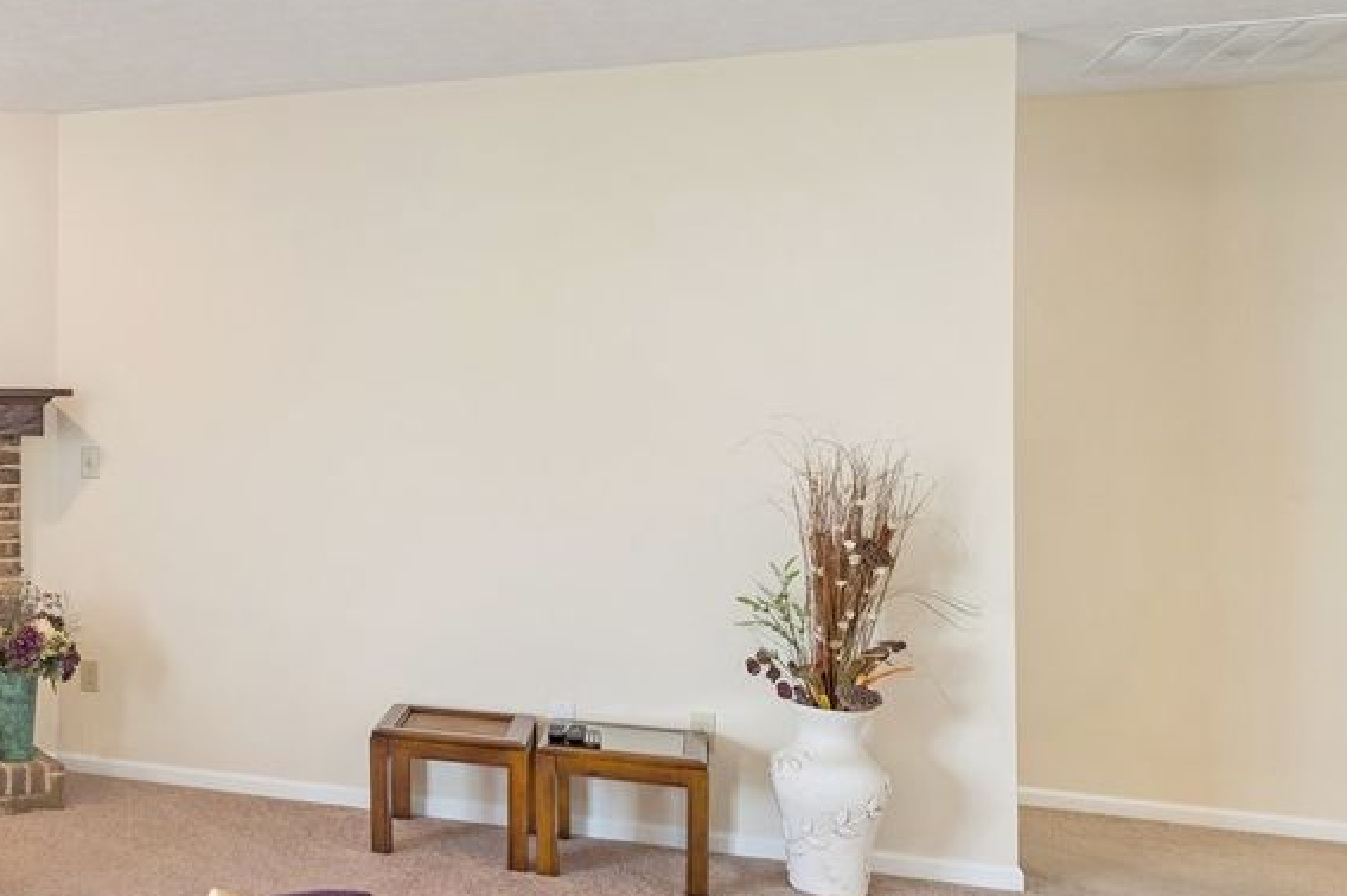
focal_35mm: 37
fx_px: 1384
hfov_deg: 44.6
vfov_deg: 35.9
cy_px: 410
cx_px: 19
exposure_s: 1/50
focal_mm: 14
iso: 160
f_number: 2.8
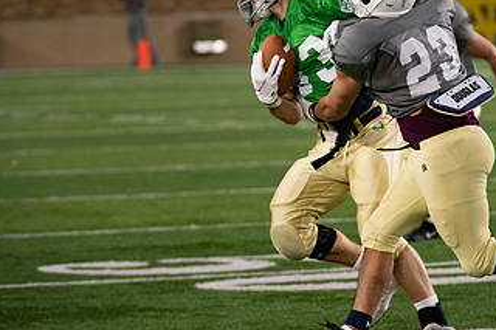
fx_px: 4999
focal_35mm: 363
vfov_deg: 3.8
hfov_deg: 5.7
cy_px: 63
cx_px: 372
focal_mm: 200
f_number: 4
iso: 4000
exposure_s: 1/500
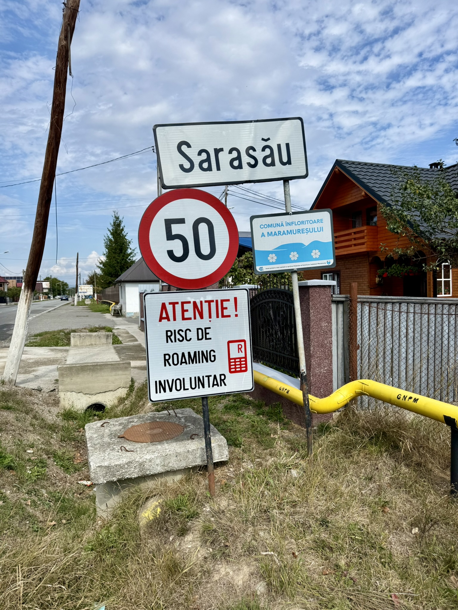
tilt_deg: -4.8
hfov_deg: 56.8
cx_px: 229
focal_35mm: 24
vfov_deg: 71.6
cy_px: 305
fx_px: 423
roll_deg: +1.0
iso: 80
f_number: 1.78
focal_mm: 6.76
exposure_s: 1/5319
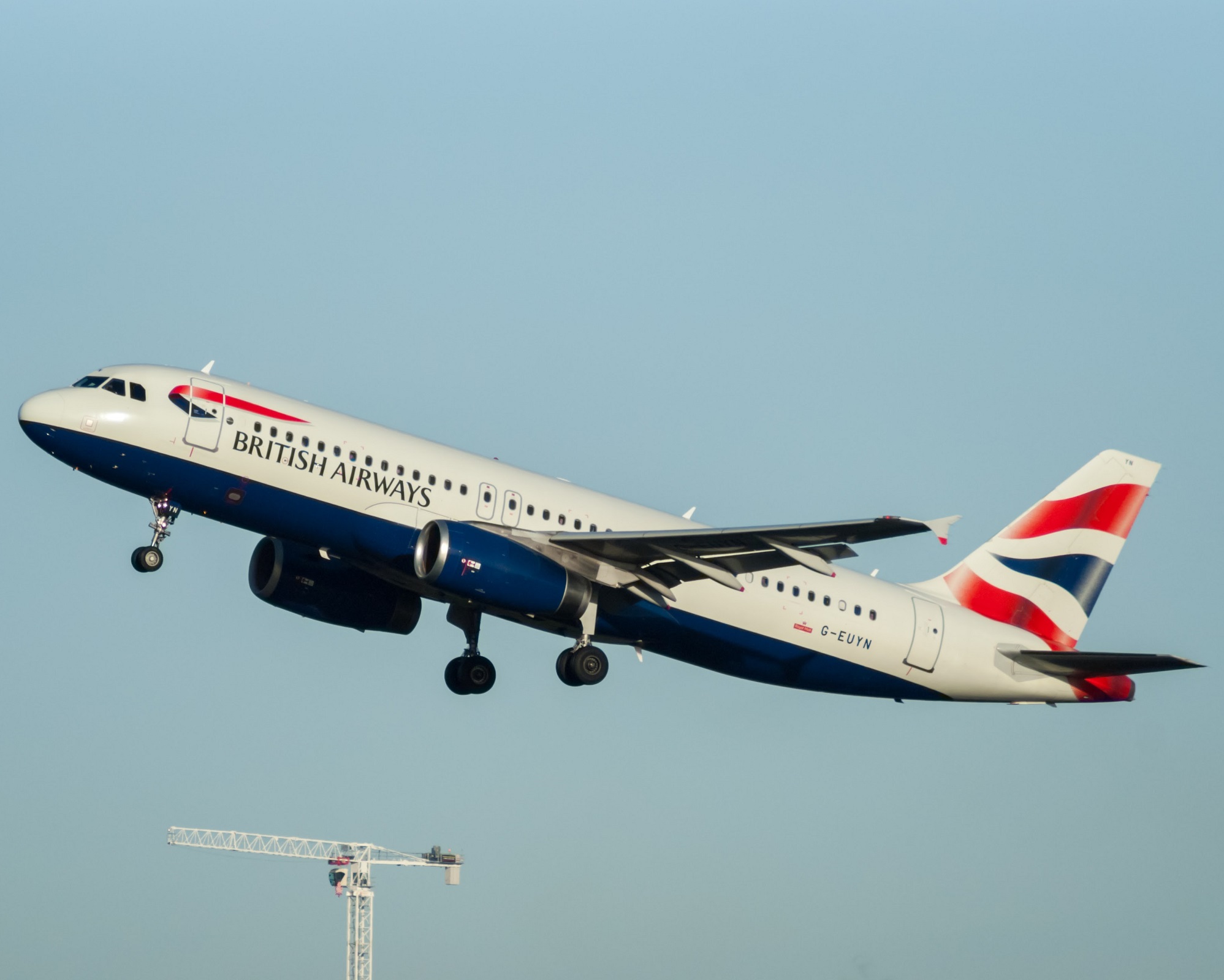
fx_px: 18332
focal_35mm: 506
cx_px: 590
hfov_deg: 3.8
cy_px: 490
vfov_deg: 3.1
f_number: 7.1
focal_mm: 300
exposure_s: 1/4000
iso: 400
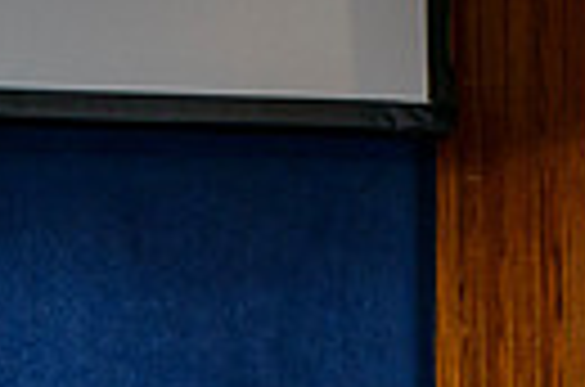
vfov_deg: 2.3
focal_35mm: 582
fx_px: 9434
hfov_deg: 3.5
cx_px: -171
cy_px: 524
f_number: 3.5
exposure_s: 1/200
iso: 1000
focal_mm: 130
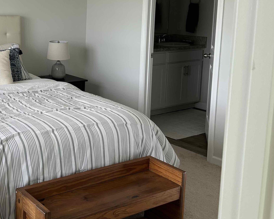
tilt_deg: -7.5
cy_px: 54
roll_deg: -0.4
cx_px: 16
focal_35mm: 49
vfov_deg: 30.3
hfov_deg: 35.3
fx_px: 397
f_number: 1.5
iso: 32
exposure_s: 1/120
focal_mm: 5.7
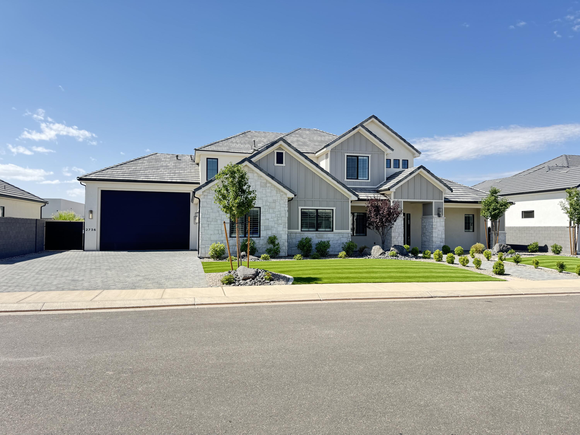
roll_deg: +0.0
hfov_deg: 71.6
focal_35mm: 24
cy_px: 218
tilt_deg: +2.5
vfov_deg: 56.8
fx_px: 402
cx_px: 290
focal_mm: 6.76
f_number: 1.78
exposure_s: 1/730
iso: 80
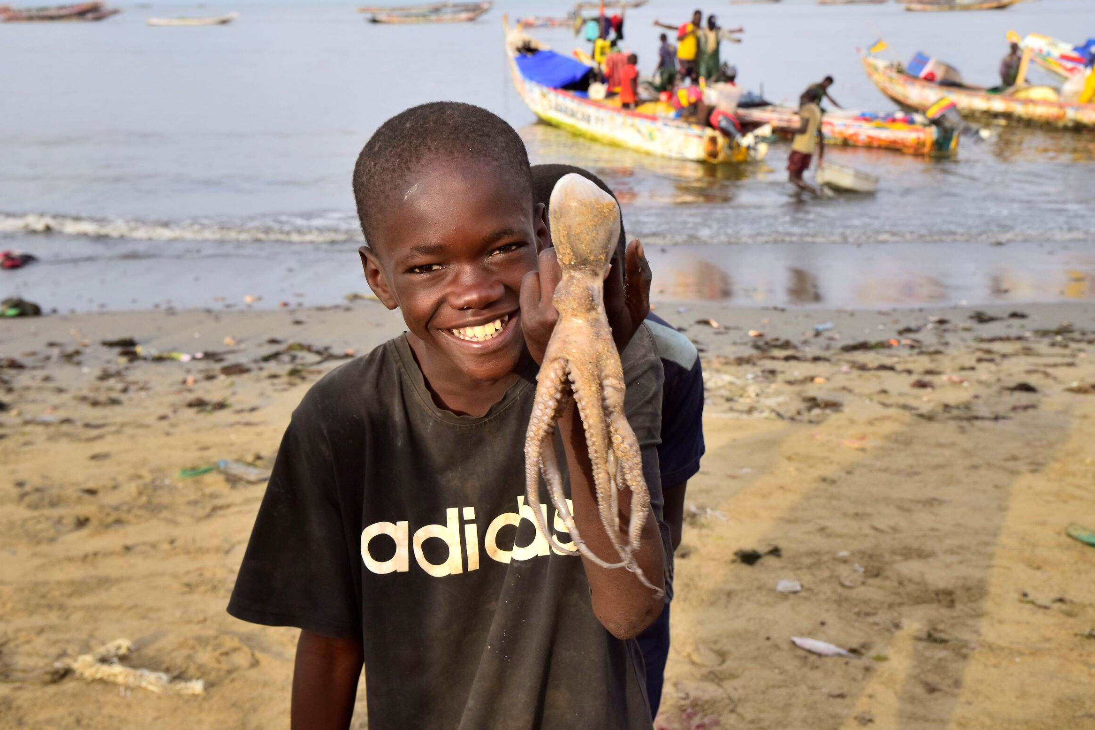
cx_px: 534
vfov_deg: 36.9
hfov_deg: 53.1
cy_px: 356
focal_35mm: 36
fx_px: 1095
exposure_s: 1/320
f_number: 9
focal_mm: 35
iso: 400
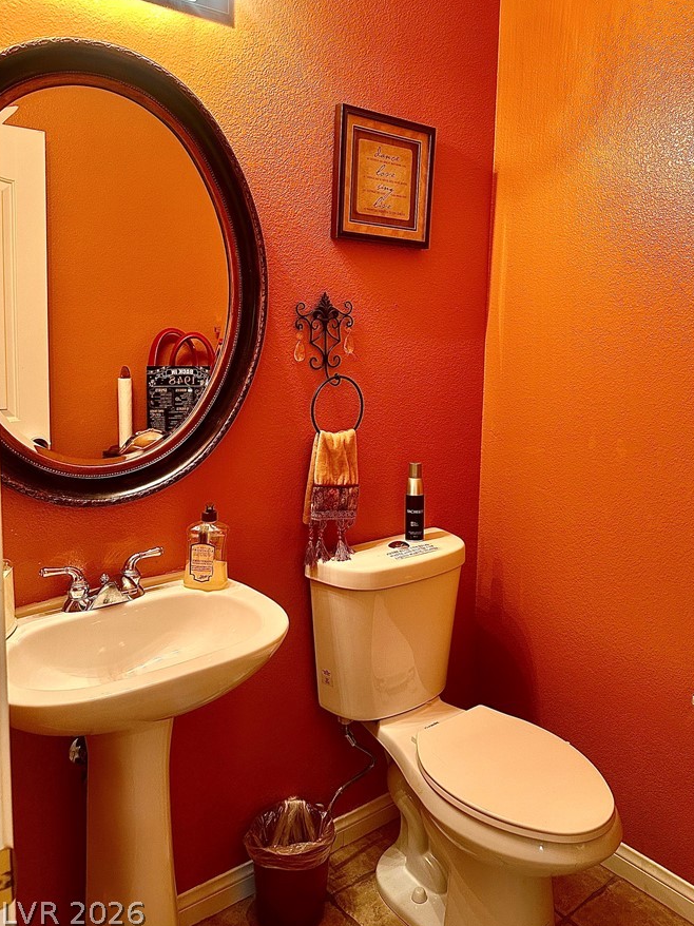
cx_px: 398
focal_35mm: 28
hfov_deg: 49.6
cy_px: 398
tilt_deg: -6.4
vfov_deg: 63.2
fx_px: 749
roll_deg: -2.6
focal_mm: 6.86
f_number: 1.78
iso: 200
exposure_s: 1/60
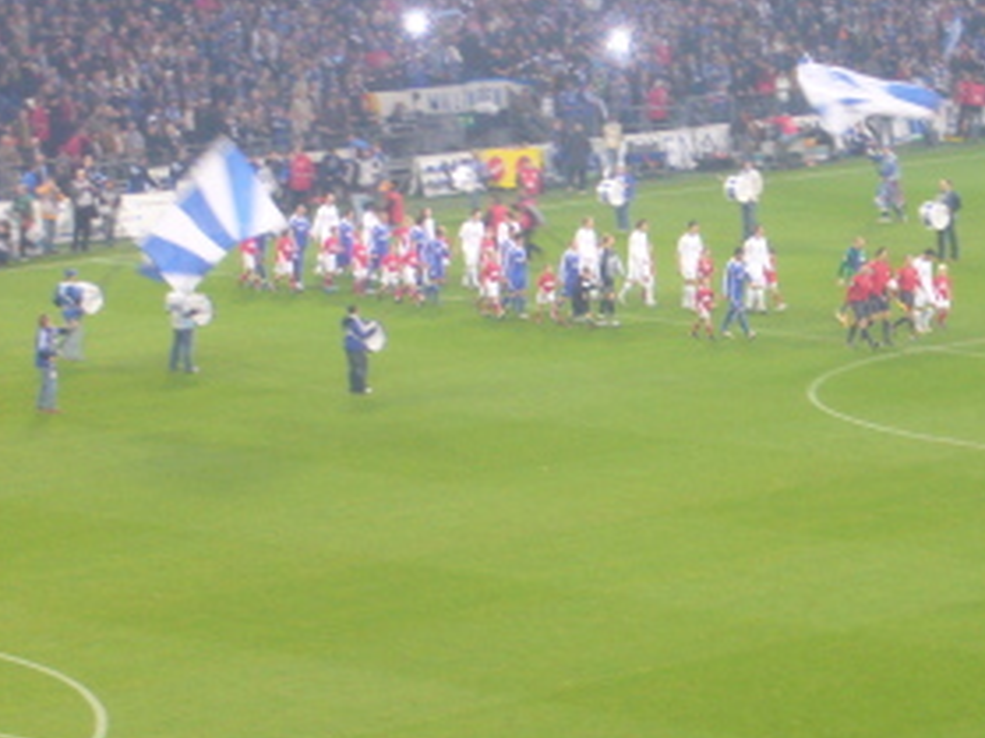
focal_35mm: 188
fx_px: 5347
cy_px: 260
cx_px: 876
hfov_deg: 10.5
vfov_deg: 7.9
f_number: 5
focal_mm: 17.4
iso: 125
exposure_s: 1/15
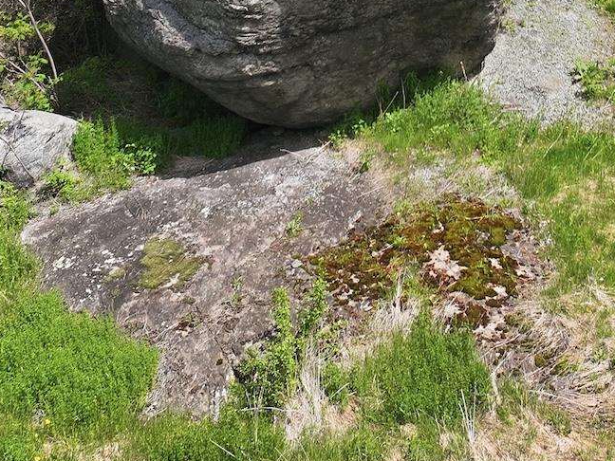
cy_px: -221
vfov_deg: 17.9
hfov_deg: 26.0
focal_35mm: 74
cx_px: 457
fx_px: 1315
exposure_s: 1/1600
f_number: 2.8
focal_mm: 12.3
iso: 100
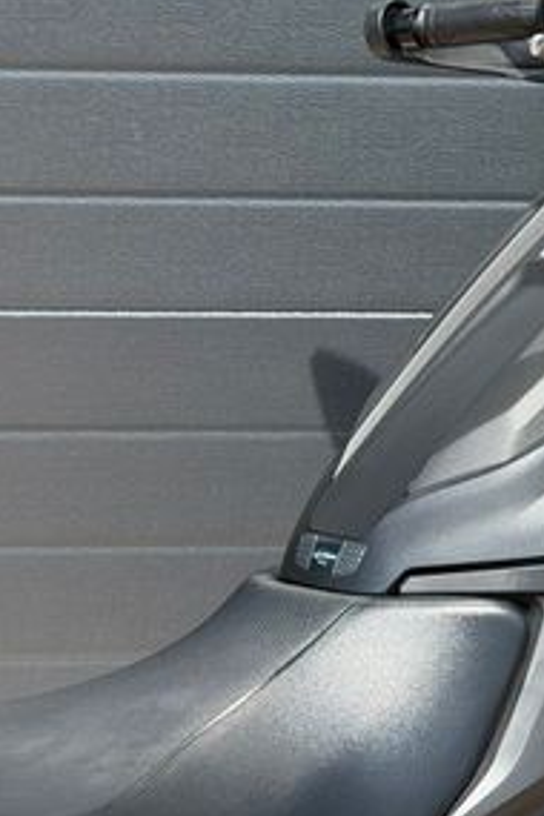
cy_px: 272
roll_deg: -1.2
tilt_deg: -17.8
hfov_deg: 11.6
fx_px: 2538
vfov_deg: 18.2
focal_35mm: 112
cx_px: 890
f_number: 1.78
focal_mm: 6.76
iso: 100
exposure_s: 1/1575
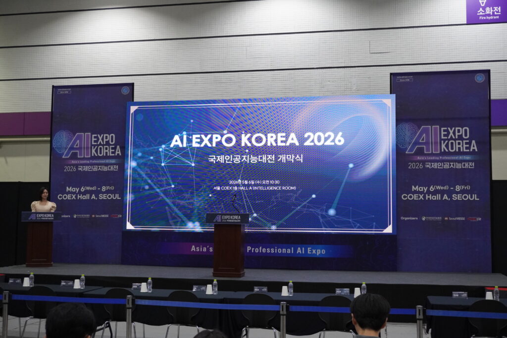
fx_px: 613
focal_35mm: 44
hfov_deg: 45.0
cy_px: 169
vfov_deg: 30.9
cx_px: 254
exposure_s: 1/200
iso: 2000
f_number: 4.5
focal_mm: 29
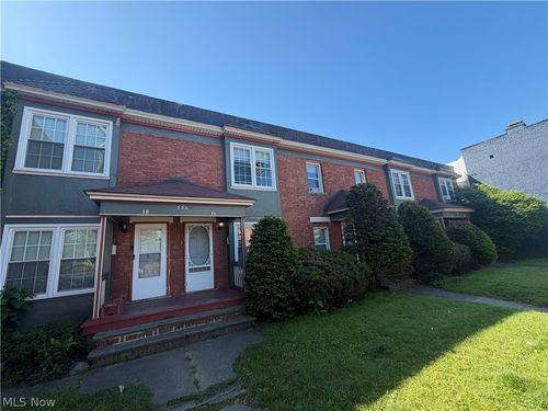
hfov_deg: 102.1
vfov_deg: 85.7
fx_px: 222
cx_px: 274
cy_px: 206
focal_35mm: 14
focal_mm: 2.22
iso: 50
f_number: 2.2
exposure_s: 1/502
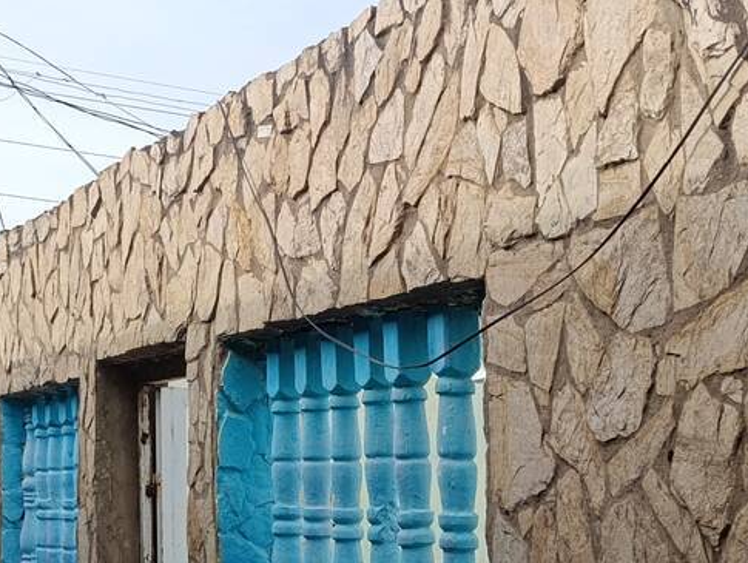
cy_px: 558
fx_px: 1471
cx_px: 595
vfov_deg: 21.0
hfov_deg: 28.0
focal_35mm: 68
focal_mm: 6.14
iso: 50
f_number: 1.6
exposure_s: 1/257
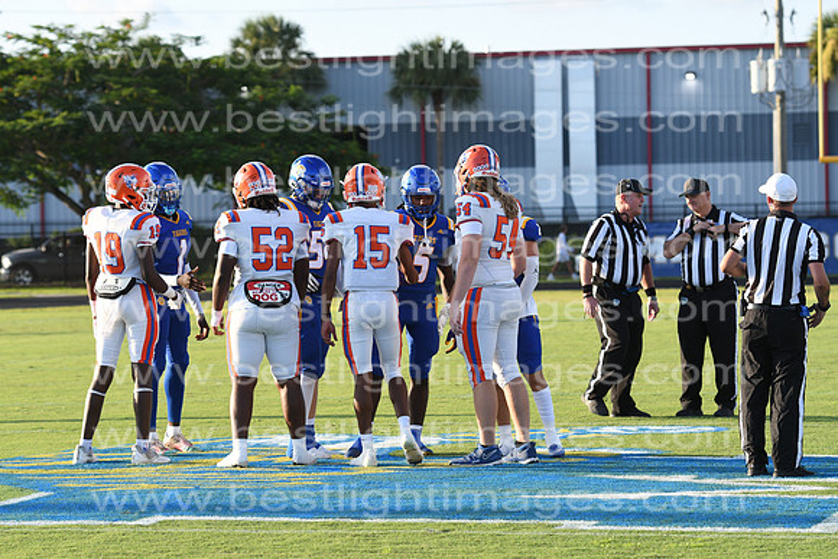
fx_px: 3667
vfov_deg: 8.7
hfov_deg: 13.0
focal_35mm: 158
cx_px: 419
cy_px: 280
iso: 200
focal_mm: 105
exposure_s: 1/500
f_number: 5.6
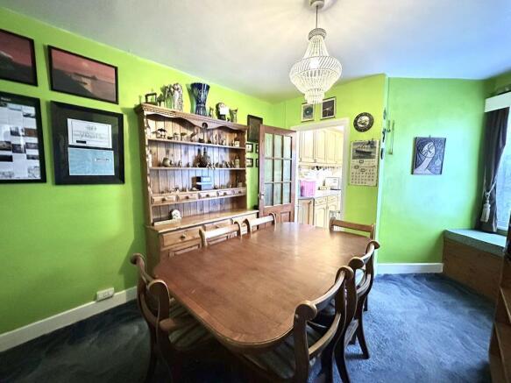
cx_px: 256
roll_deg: -0.3
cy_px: 192
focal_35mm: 14
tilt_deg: -6.0
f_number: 2.2
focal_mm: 2.22
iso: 1250
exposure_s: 1/50
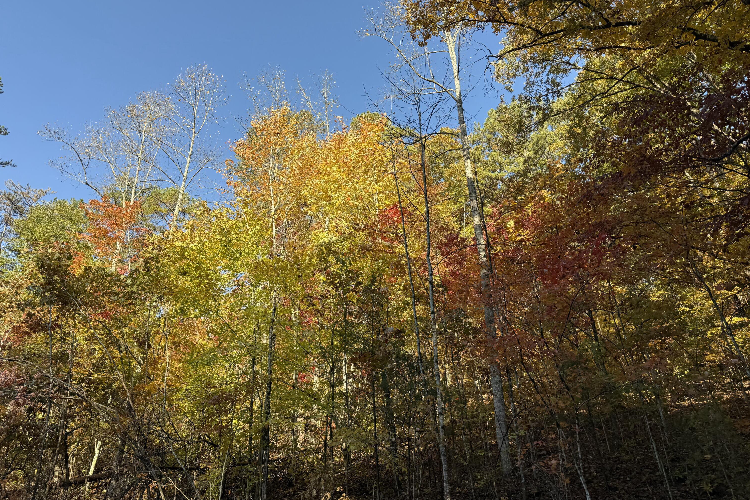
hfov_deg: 71.5
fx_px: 521
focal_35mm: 25
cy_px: 264
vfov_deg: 51.3
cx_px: 375
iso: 80
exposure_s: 1/1046
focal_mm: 6.76
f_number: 1.78
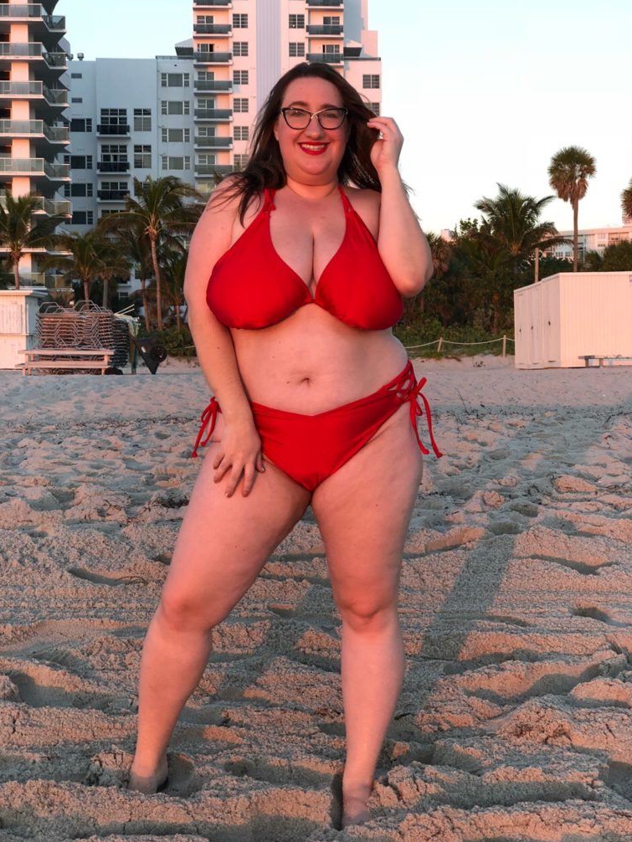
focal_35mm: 58
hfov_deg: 25.2
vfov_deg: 33.2
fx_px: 1411
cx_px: 316
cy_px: 423
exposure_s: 1/60
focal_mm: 6.6
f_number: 2.8
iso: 50
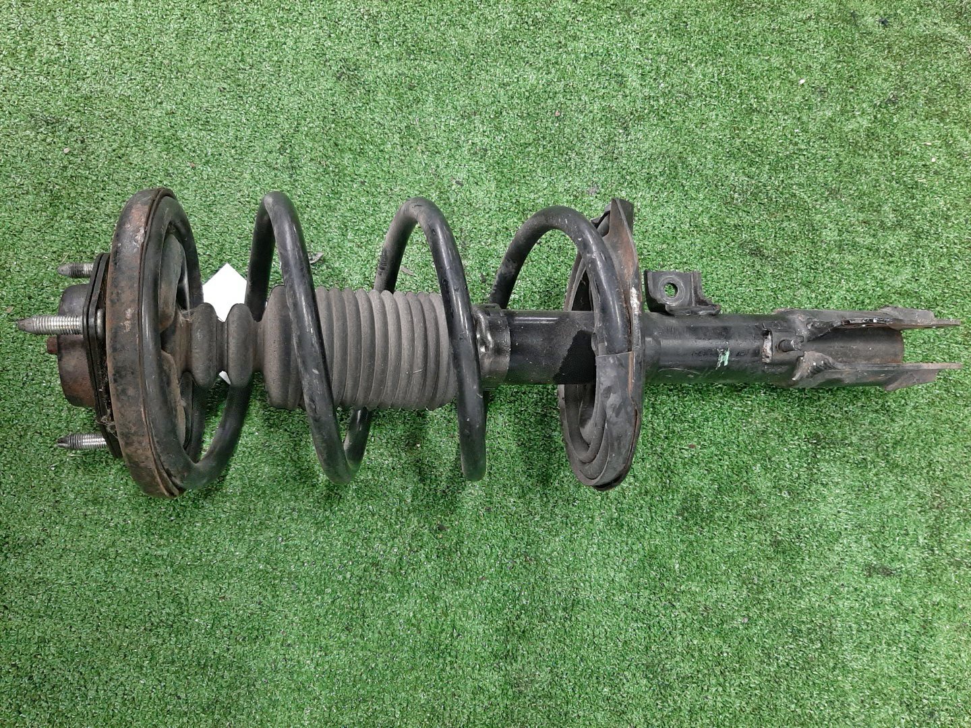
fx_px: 729
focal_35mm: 26
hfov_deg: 67.3
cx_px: 486
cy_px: 364
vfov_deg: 53.1
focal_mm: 3.93
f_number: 1.7
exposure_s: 1/50
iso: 243
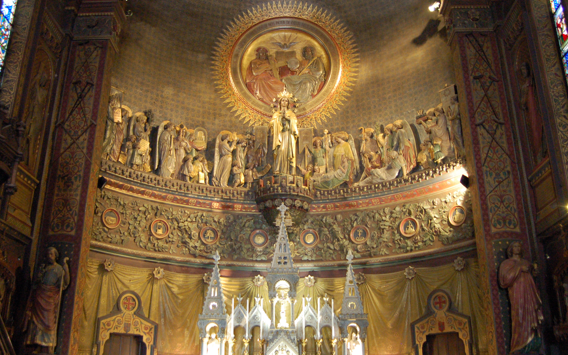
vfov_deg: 35.7
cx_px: 284
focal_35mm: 36
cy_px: 162
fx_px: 551
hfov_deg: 54.5
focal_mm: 19
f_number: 3.5
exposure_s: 1/15
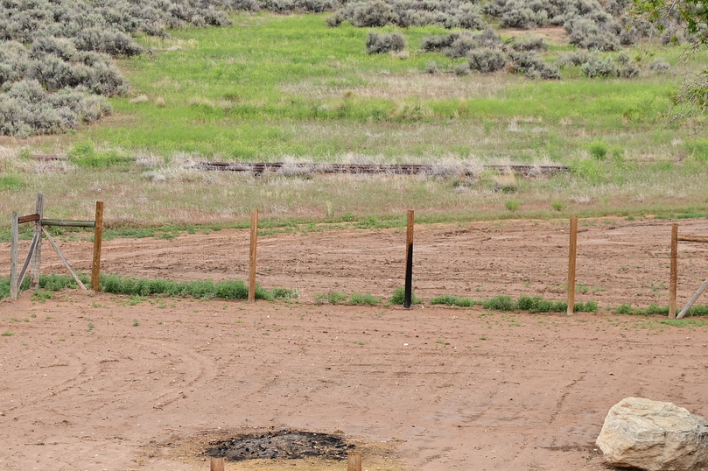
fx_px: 3085
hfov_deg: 13.1
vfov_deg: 8.7
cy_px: 300
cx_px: 218
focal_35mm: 157
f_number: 5
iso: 100
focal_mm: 62
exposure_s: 1/100
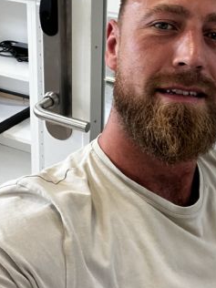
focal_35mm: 57
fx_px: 474
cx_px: 140
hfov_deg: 25.5
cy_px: 62
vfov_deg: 32.9
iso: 320
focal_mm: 2.71
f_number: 2.2
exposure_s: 1/50
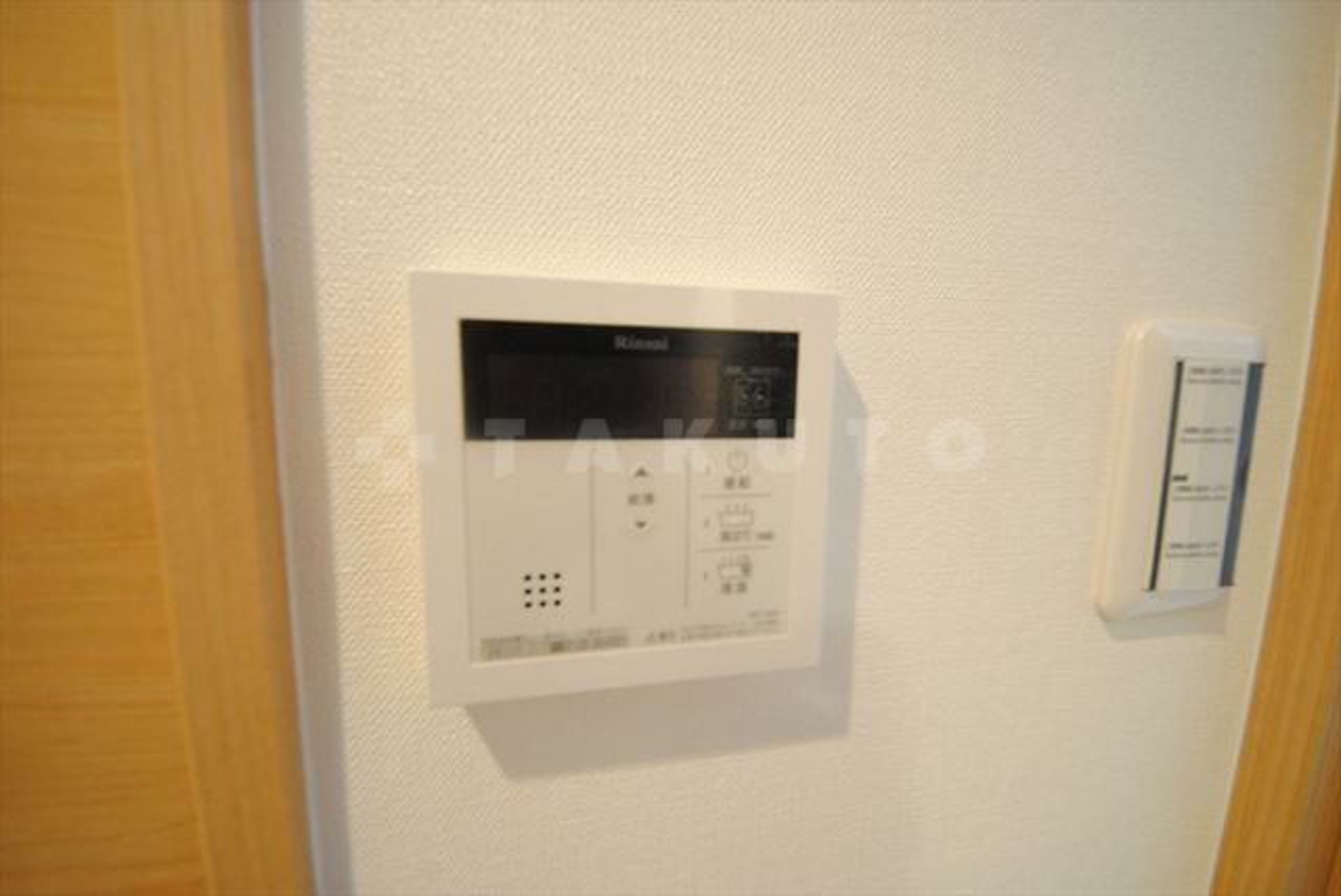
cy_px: 448
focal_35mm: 12
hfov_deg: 112.6
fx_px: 447
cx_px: 670
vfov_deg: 90.1
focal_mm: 8
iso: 800
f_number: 4.5
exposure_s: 1/20
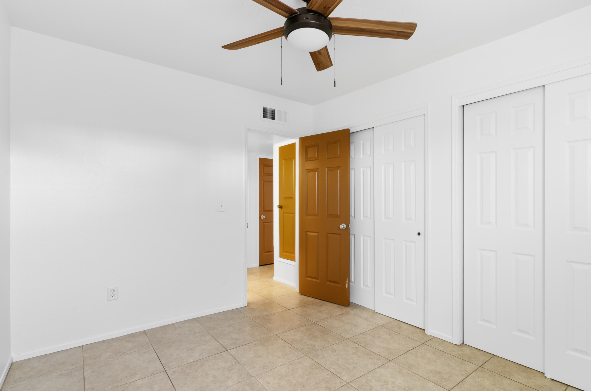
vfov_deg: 70.1
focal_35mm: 17
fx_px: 278
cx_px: 306
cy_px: 207
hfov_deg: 93.4
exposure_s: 5
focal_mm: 10
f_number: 18
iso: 200
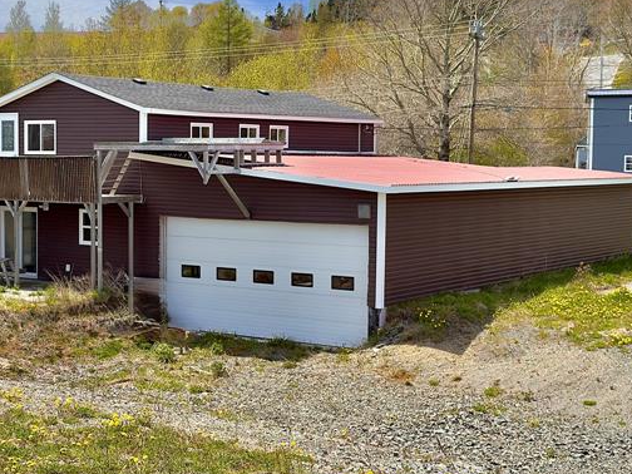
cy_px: 226
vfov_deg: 21.9
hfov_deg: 28.9
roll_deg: +0.9
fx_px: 1223
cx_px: 258
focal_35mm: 67
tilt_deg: -3.8
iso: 64
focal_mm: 6.76
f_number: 1.78
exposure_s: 1/4545
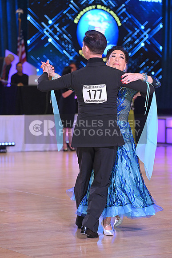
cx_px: 86
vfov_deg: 16.8
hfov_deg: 11.2
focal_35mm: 122
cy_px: 129
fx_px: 874
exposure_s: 1/400
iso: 3200
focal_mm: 122
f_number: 5
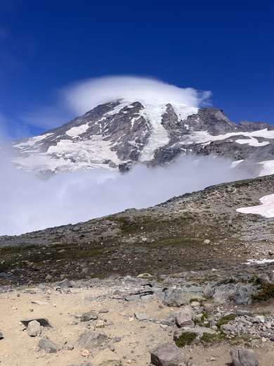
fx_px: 274
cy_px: 183
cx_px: 137
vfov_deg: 67.3
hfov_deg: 53.1
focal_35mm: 26
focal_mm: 5.1
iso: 50
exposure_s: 1/7874
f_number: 1.6
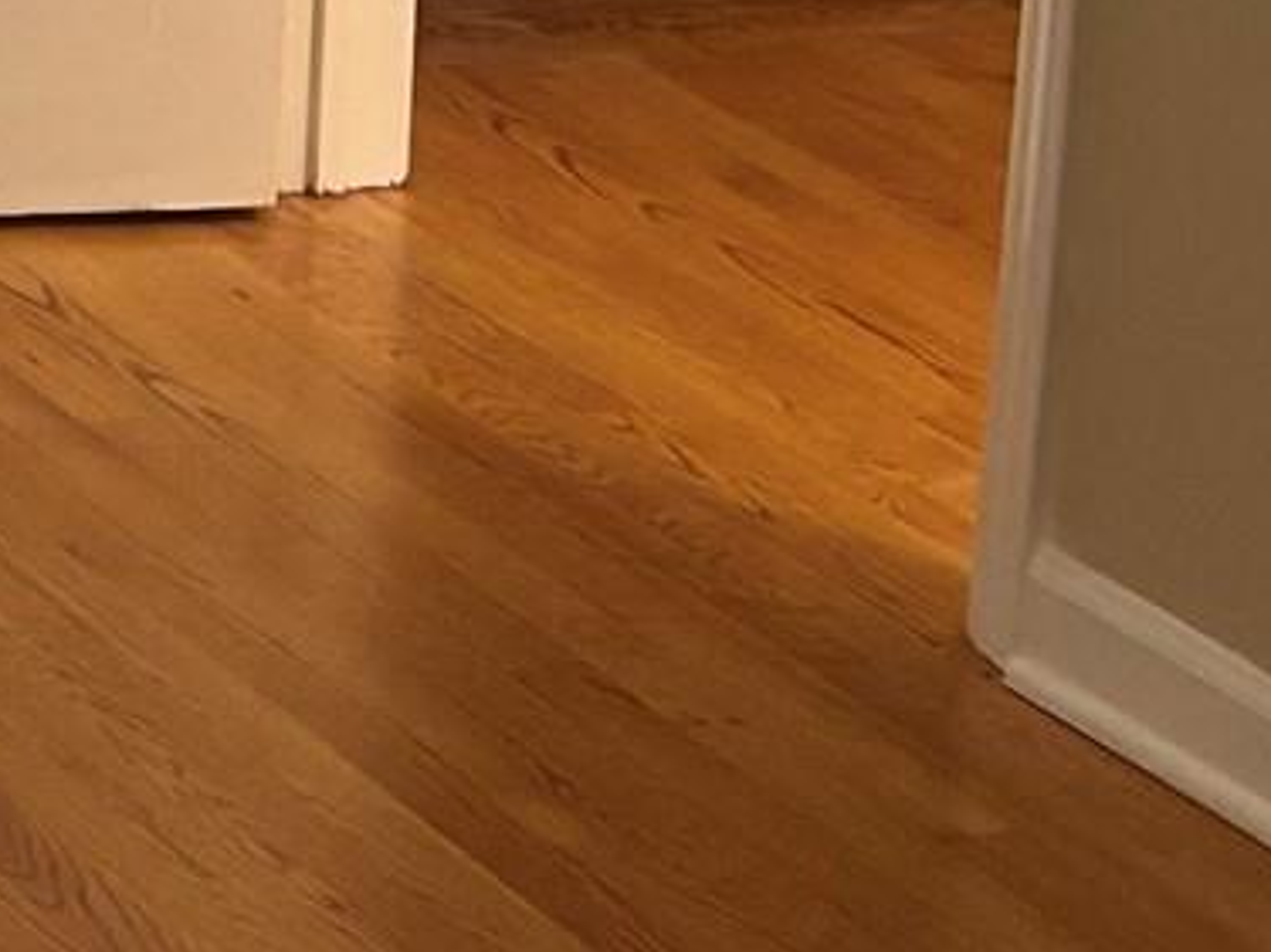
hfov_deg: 10.9
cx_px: -2132
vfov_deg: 9.7
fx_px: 5212
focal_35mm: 142
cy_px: -938
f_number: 1.6
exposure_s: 1/60
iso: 500
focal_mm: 5.96
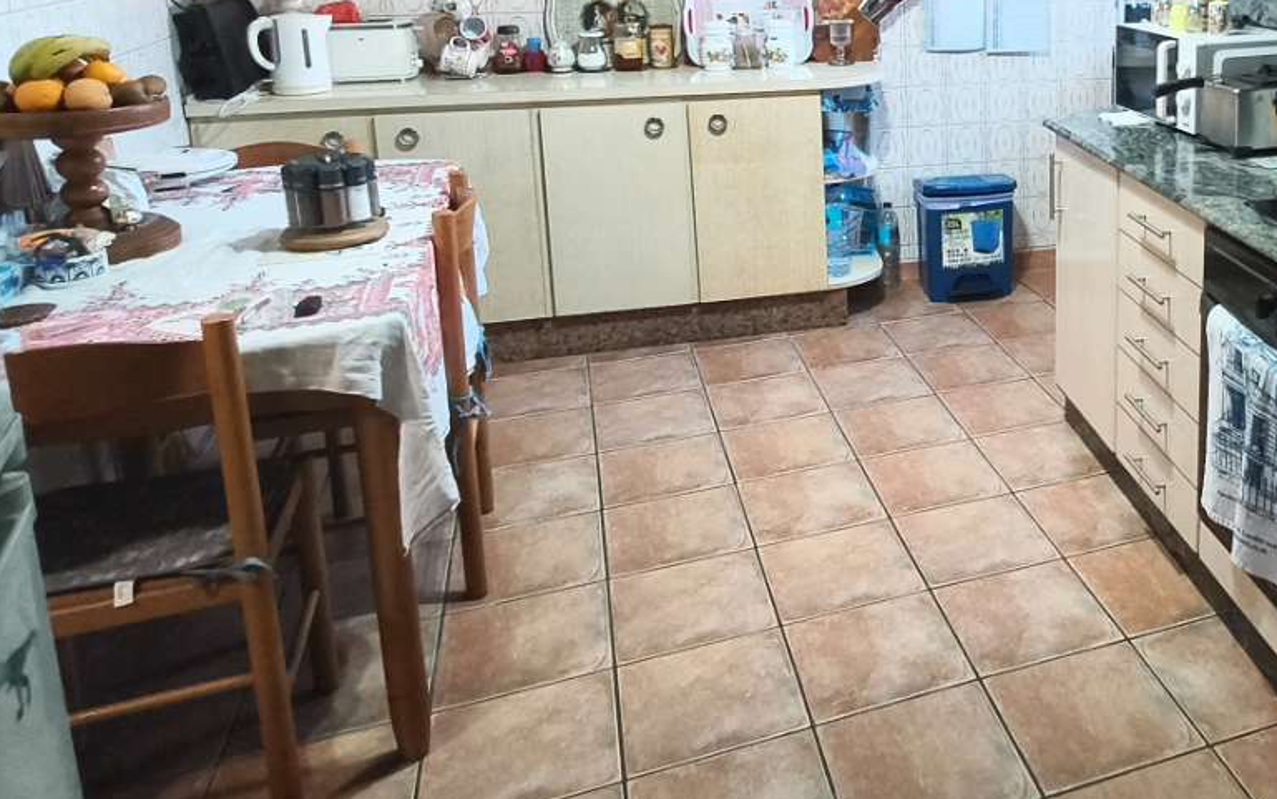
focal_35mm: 31
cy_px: 122
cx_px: 1053
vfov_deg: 38.5
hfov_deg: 56.0
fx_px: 1079
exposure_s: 1/50
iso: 400
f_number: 2.2
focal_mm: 1.67
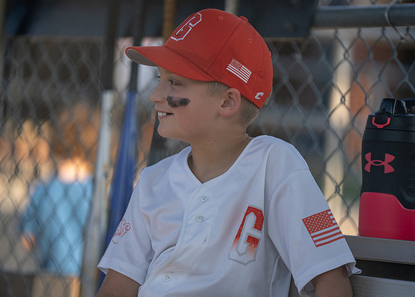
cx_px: 225
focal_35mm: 213
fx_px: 2511
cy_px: 150
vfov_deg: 6.8
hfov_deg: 9.4
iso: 400
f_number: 2.8
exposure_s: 1/3200
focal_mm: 200
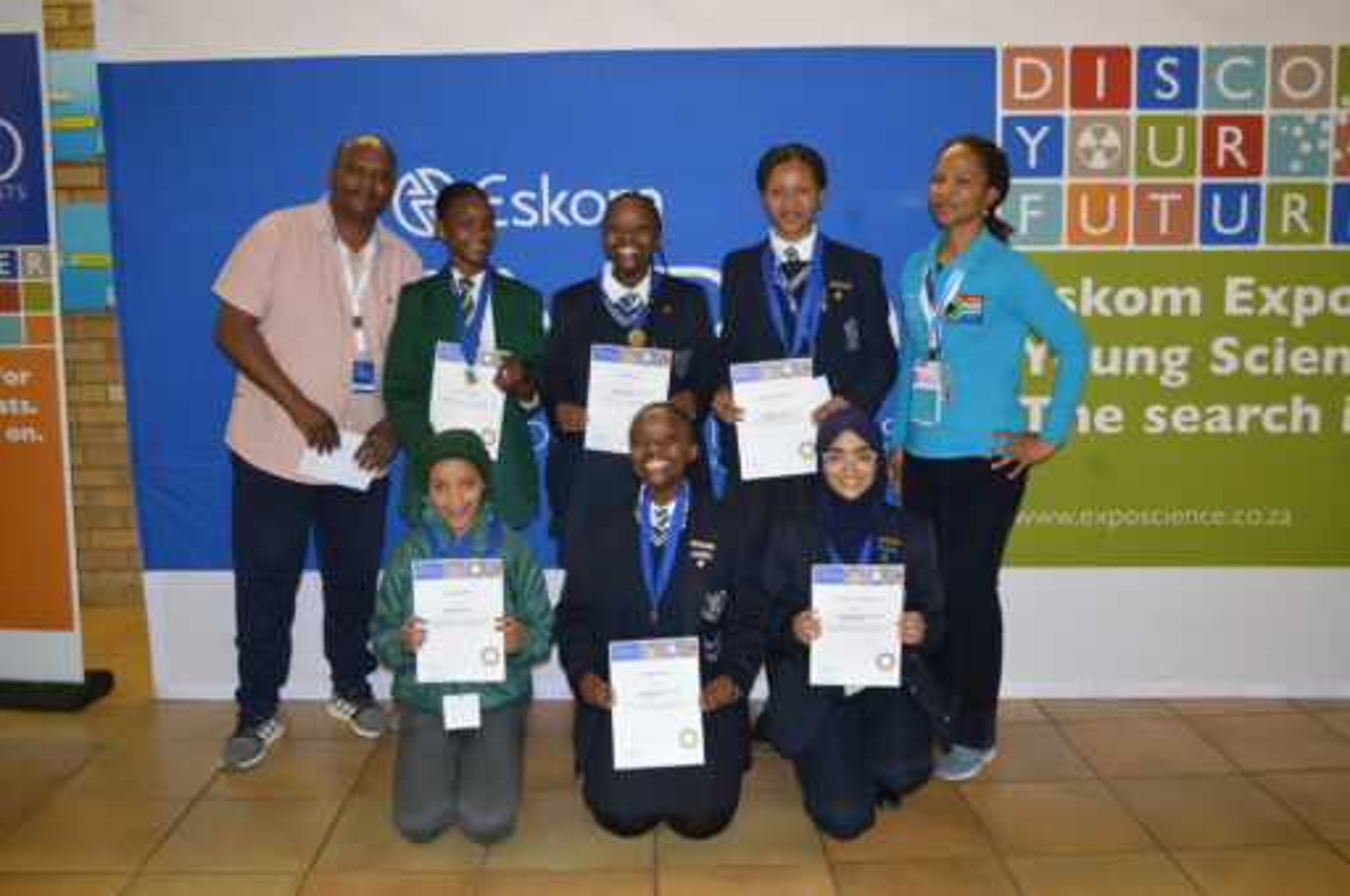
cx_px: 675
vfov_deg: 39.9
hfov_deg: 57.3
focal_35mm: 33
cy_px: 448
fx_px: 1236
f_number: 3.8
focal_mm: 22
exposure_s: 1/60
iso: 720
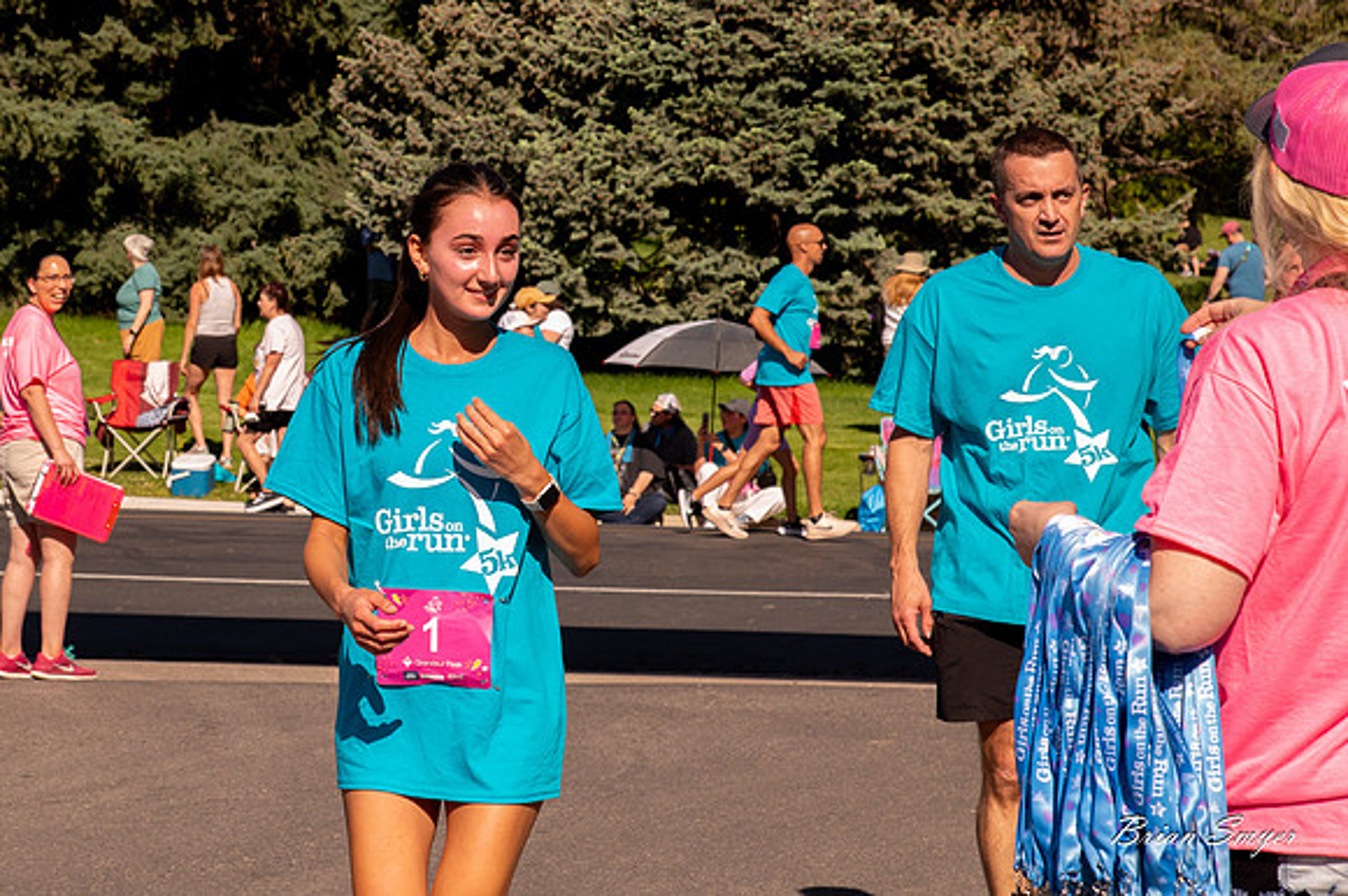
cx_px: 318
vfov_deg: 10.5
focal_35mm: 130
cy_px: 299
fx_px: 4863
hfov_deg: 15.7
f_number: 11
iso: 800
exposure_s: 1/800
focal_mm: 85
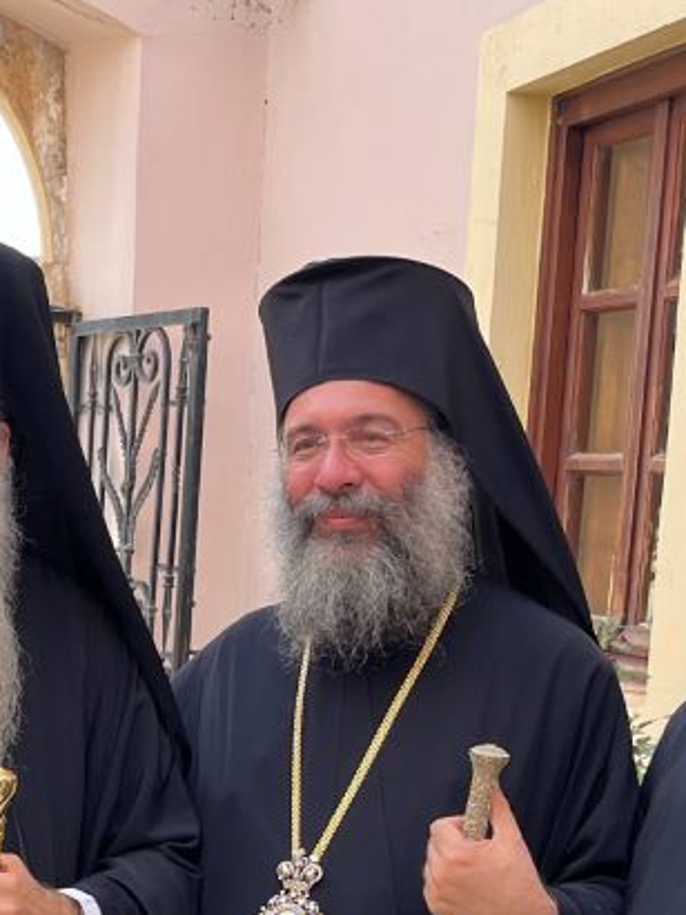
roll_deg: -3.7
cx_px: -7
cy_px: 844
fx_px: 2009
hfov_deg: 18.8
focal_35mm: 76
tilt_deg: -10.6
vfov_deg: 24.8
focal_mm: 5.1
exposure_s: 1/294
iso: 50
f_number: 1.6
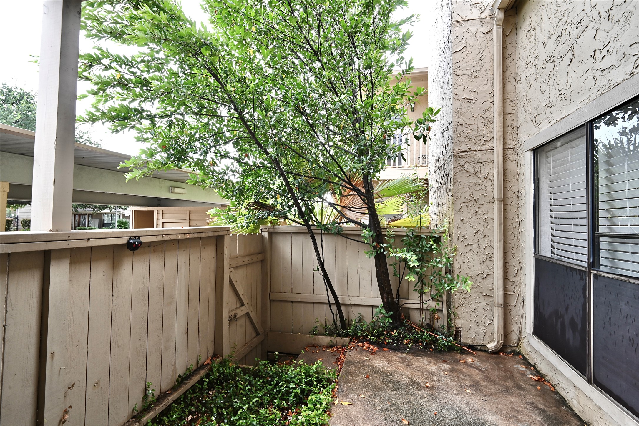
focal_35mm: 16
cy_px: 213
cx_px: 320
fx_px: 284
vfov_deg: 73.8
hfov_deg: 96.7
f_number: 11
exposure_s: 1/10
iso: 400
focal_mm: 16
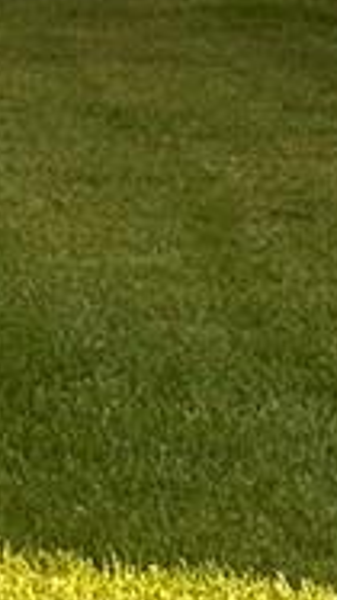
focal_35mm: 243
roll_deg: -1.3
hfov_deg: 4.4
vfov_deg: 8.7
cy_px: -286
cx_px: -1309
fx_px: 3866
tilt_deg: +0.4
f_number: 1.5
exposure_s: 1/2299
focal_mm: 5.7
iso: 50
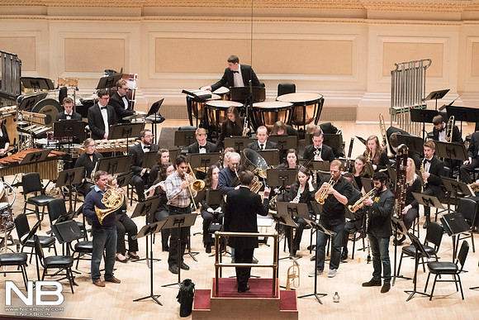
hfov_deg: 14.7
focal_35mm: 140
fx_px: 1863
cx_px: 240
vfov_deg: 9.8
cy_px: 160
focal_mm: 140
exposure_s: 1/160
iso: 12800
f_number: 6.3
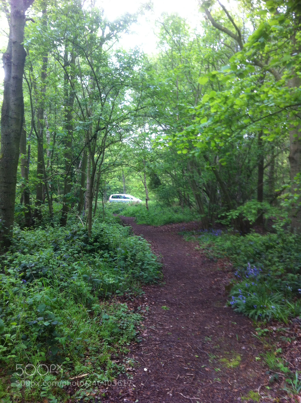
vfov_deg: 52.7
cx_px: 150
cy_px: 202
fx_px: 407
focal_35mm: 35
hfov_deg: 40.6
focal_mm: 3.85
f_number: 2.8
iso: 80
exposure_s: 1/20
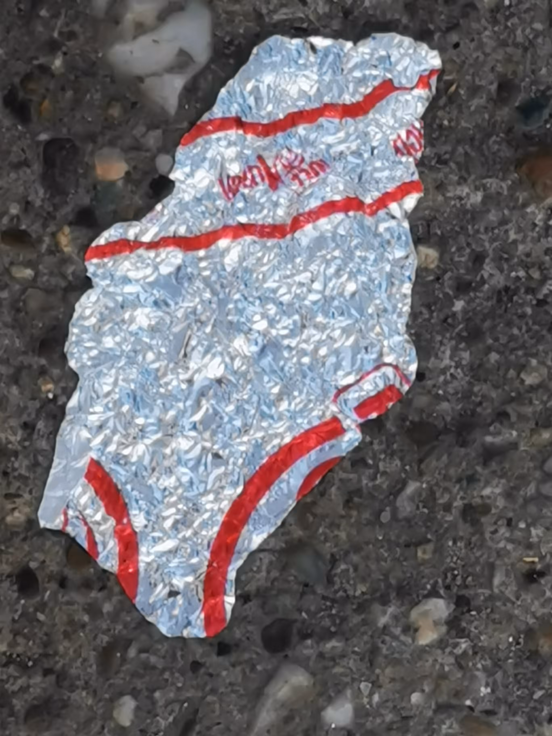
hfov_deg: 2.5
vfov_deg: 3.4
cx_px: 276
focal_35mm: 586
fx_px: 12459
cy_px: 368
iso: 50
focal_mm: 14.46
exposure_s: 1/105
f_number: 3.4
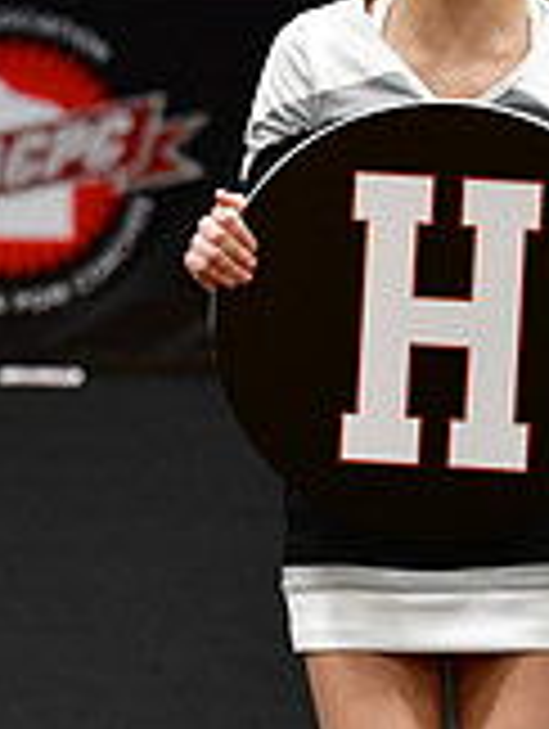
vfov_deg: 3.1
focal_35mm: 629
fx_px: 13266
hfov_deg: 2.4
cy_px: 142
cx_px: -724
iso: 4000
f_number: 3.5
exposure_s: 1/500
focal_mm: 122
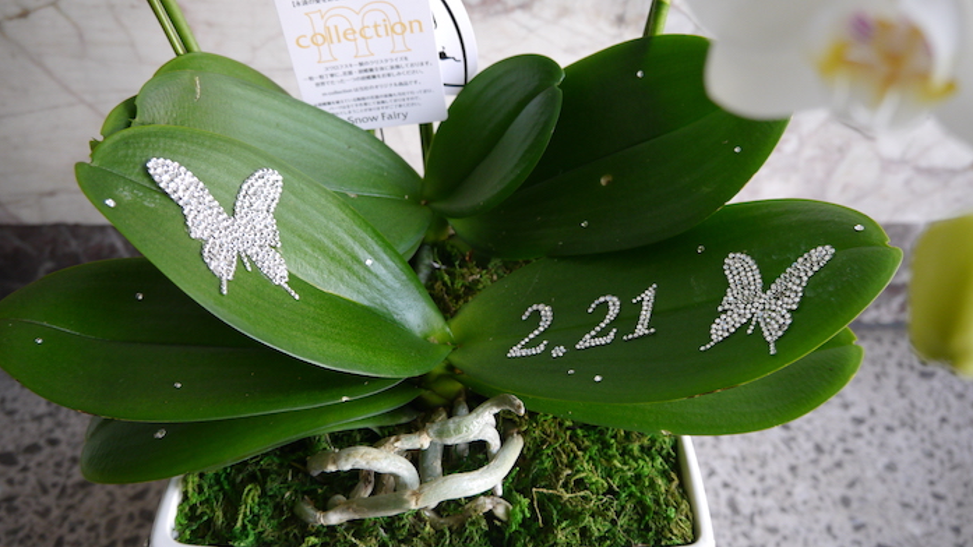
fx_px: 800
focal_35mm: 31
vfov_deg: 37.7
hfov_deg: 62.6
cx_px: 486
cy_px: 241
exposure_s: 1/60
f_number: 3.5
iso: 400
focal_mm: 14
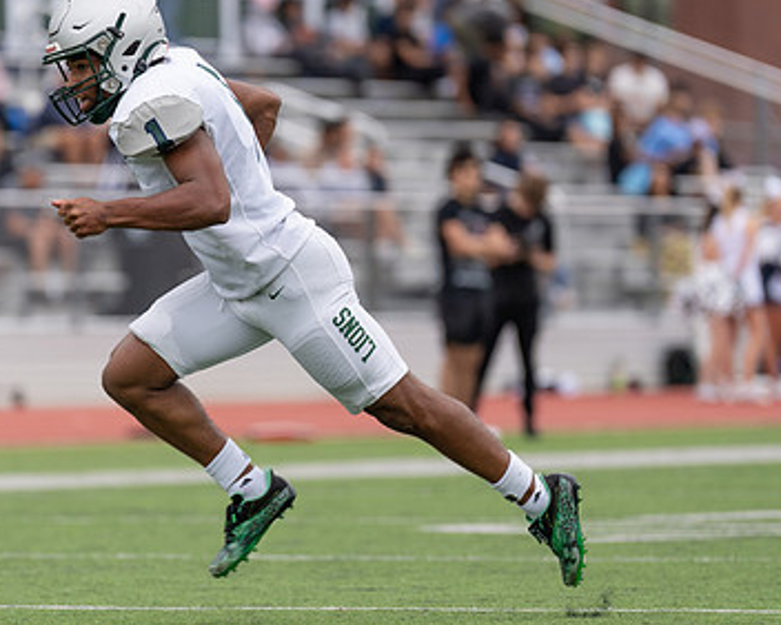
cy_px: 326
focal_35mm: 405
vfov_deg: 3.8
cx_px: 216
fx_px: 9367
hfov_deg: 4.8
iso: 250
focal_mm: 200
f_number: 2.8
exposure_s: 1/1250
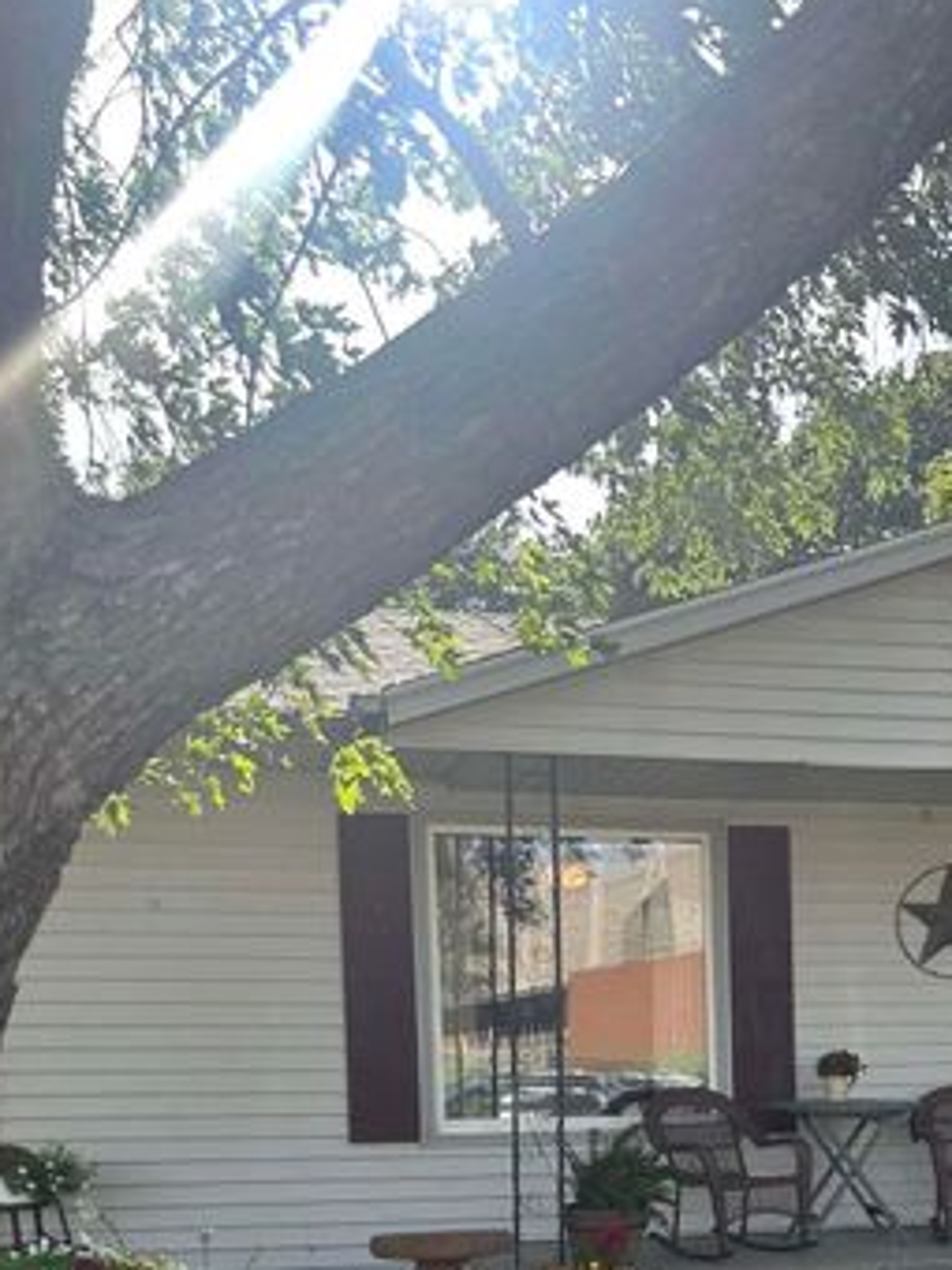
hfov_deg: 27.4
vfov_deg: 35.1
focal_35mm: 51
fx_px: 1870
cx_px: 885
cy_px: 1164
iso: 50
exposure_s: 1/932
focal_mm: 5.7
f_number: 1.5
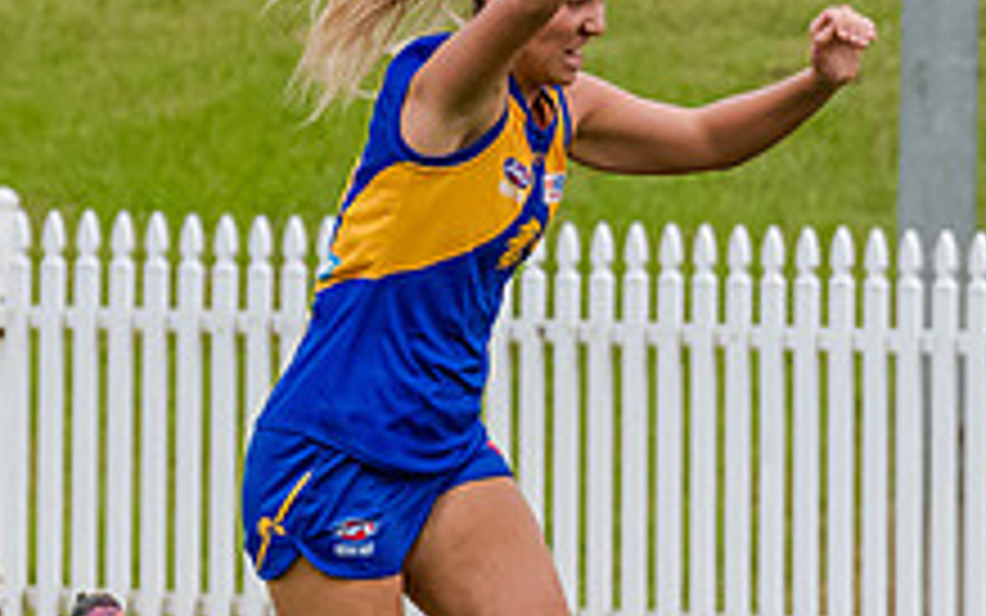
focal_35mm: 1602
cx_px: 1307
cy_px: 406
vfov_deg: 0.8
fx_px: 43059
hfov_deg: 1.3
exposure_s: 1/1600
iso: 1250
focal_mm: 300
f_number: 8
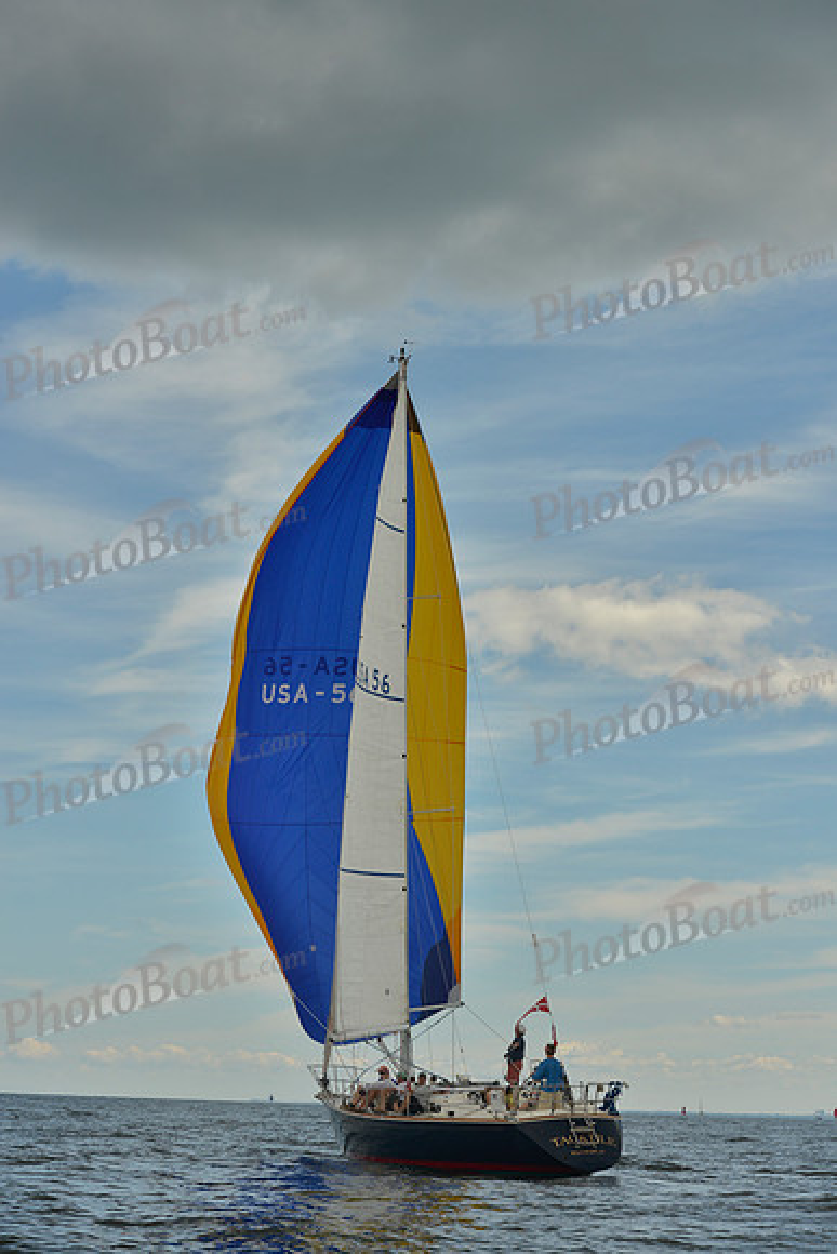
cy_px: 627
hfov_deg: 19.5
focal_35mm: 70
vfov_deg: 28.8
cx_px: 418
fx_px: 2440
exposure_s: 1/1000
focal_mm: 70
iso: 200
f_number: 8
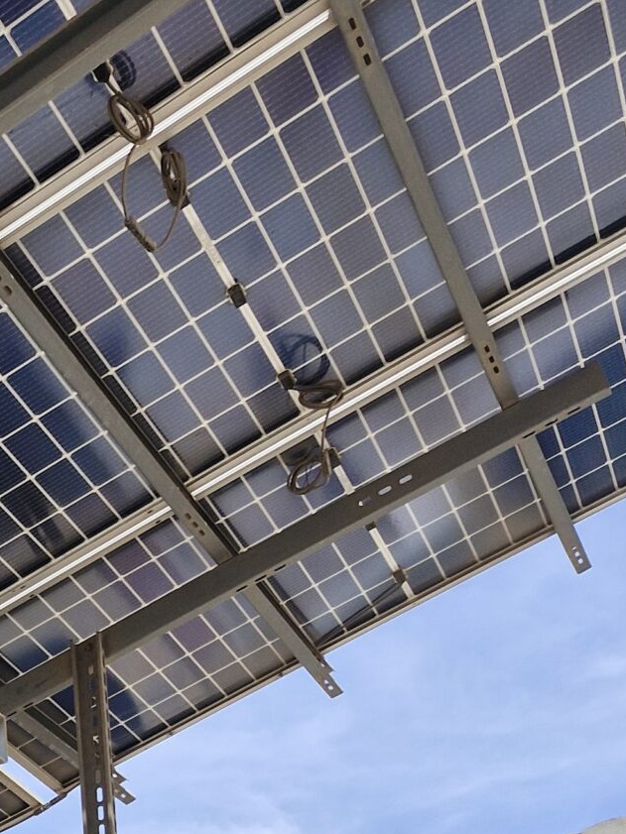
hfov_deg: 18.8
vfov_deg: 23.3
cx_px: -288
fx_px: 1687
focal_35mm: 70
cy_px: 1189
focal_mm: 5.54
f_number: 1.8
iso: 50
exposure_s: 1/1224
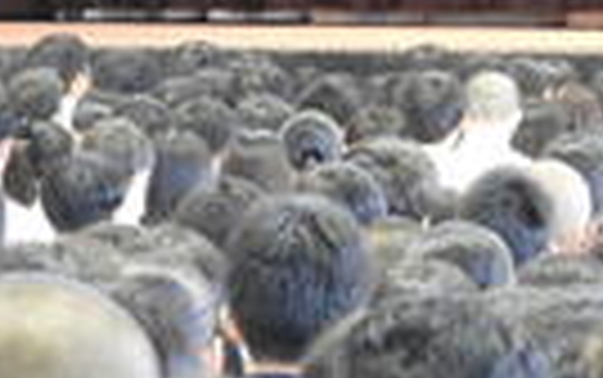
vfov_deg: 3.1
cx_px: 855
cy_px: -158
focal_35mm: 426
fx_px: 7007
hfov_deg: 4.9
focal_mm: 24.2
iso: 800
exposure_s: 1/13
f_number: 5
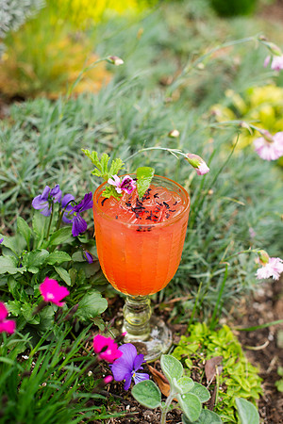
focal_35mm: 50
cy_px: 212
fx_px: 590
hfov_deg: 27.0
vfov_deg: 39.6
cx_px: 142
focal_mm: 50
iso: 200
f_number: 3.2
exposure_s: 1/250
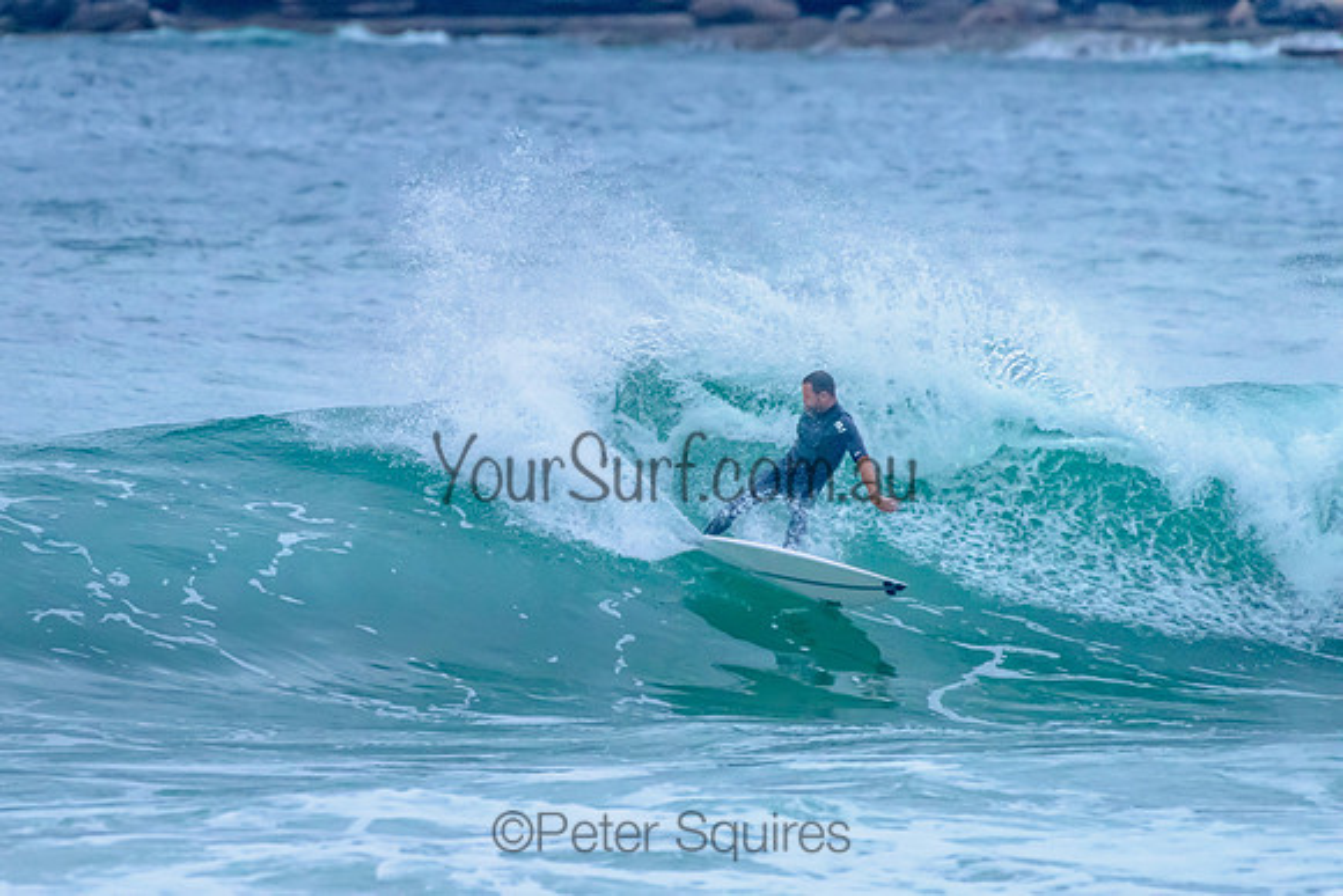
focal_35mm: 613
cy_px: 347
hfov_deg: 3.4
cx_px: 520
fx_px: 22859
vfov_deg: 2.2
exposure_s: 1/2000
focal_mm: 500
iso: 3200
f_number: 5.6
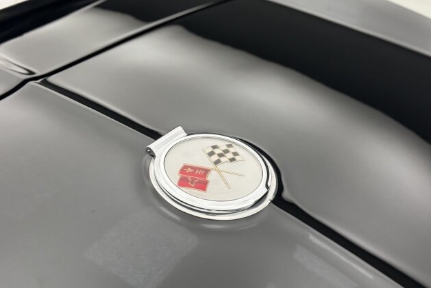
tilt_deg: -31.1
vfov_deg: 26.5
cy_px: 125
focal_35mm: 51
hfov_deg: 38.9
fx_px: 611
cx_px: 219
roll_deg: +1.9
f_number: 1.78
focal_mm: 6.76
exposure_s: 1/99
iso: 160
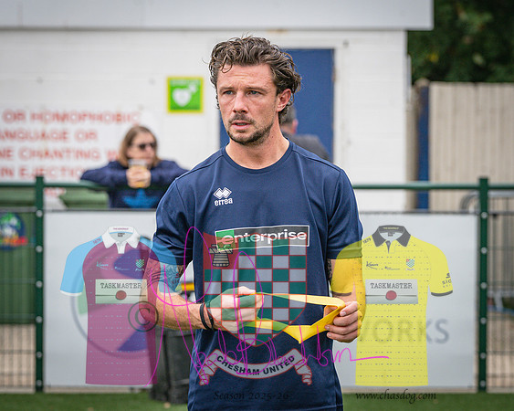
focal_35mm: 201
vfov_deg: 7.7
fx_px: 3063
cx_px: 256
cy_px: 187
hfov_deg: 9.6
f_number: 4
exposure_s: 1/1000
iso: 400
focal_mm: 105
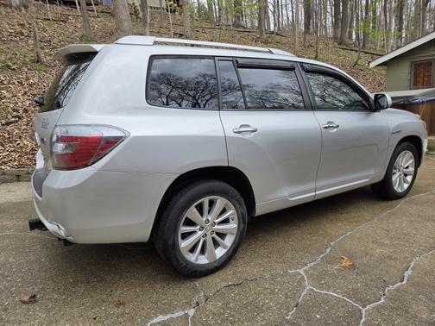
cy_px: 163
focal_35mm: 23
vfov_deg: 58.9
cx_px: 218
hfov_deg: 73.9
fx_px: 289
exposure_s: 1/2463
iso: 80
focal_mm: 5.4
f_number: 1.8
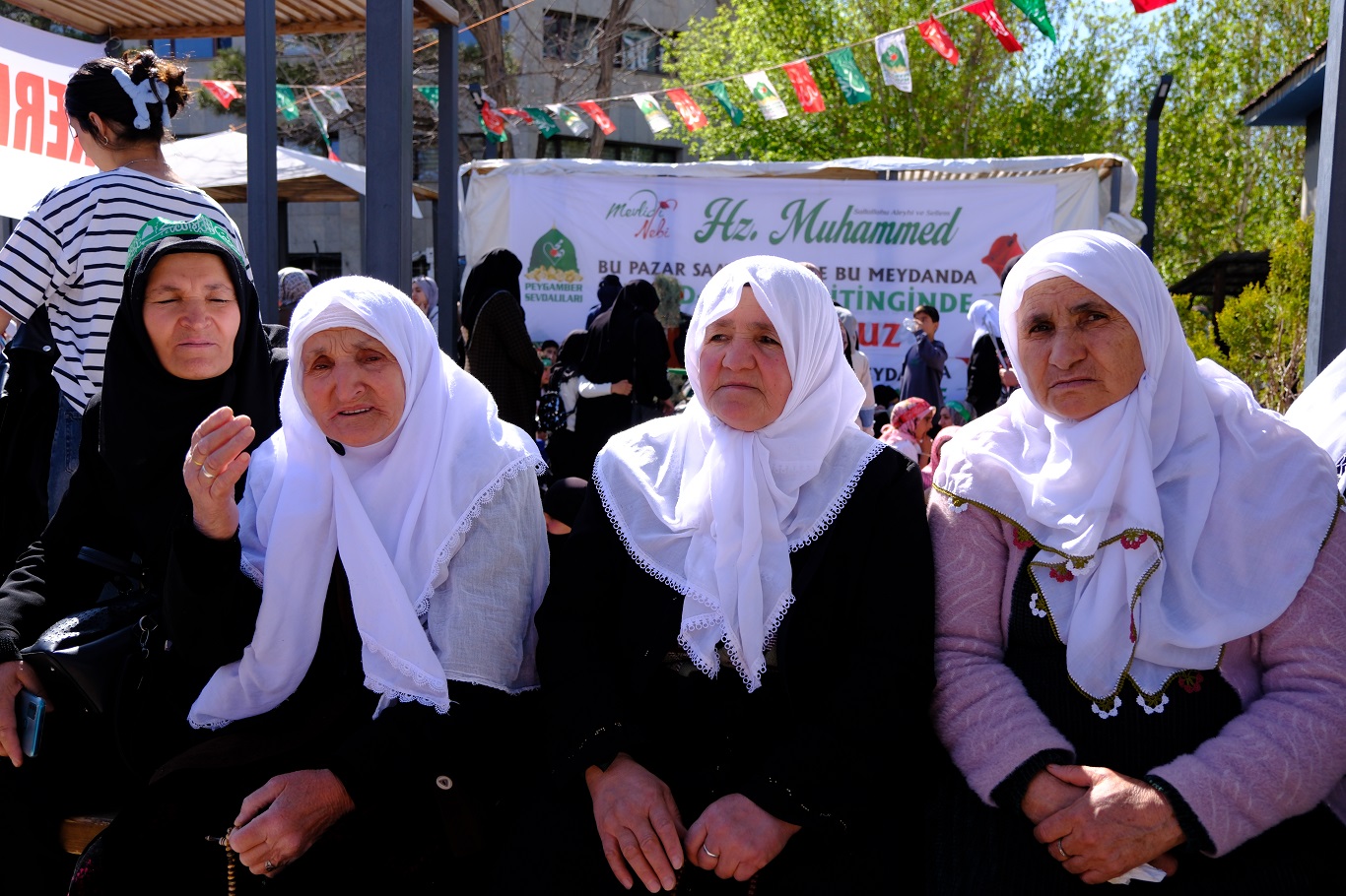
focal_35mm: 30
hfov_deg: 61.9
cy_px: 448
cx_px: 673
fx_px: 1121
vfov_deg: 43.6
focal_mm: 20.2
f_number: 4
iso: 320
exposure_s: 1/1000
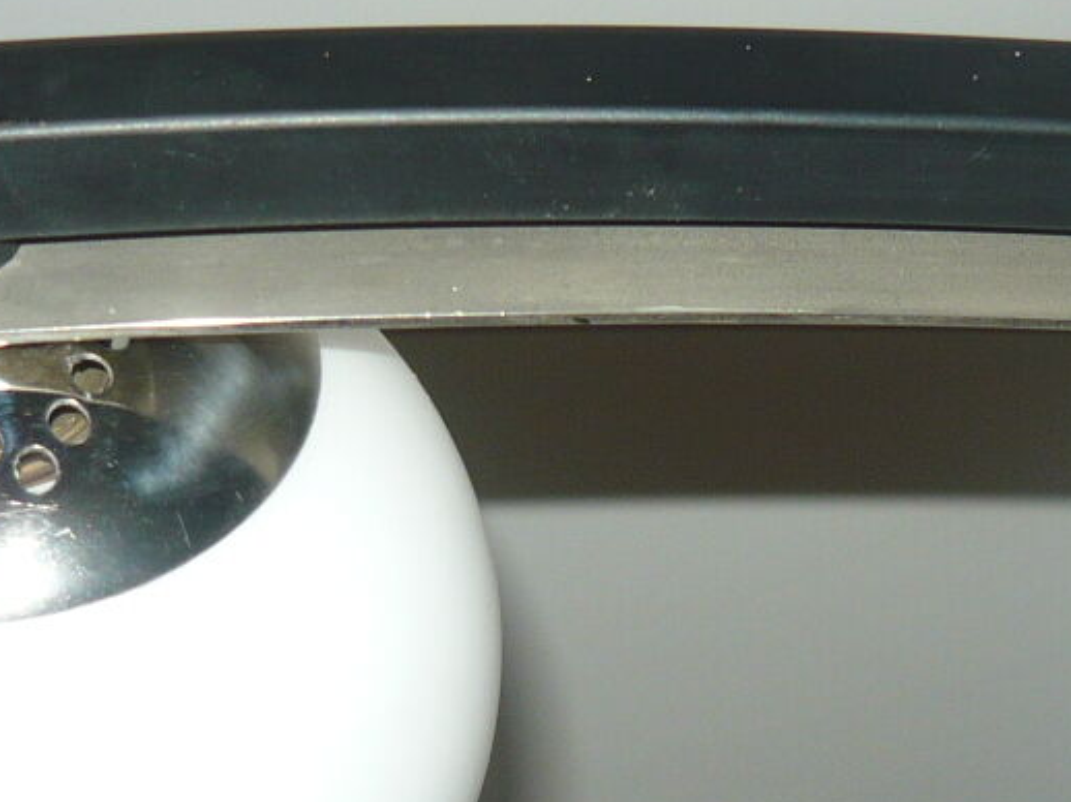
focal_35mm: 102
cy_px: 581
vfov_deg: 14.4
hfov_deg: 19.2
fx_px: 3154
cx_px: 699
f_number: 2.8
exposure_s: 1/30
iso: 100
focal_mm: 5.5
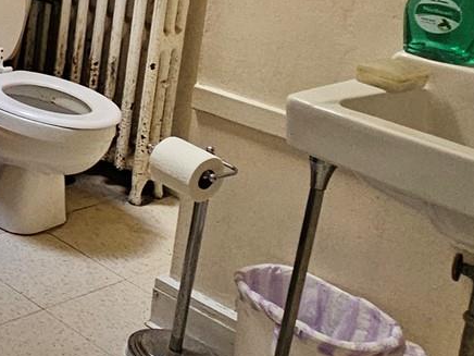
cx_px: -327
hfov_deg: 22.4
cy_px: -38
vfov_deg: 22.6
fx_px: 835
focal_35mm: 61
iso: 320
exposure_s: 1/60
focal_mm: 2.2
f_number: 2.2
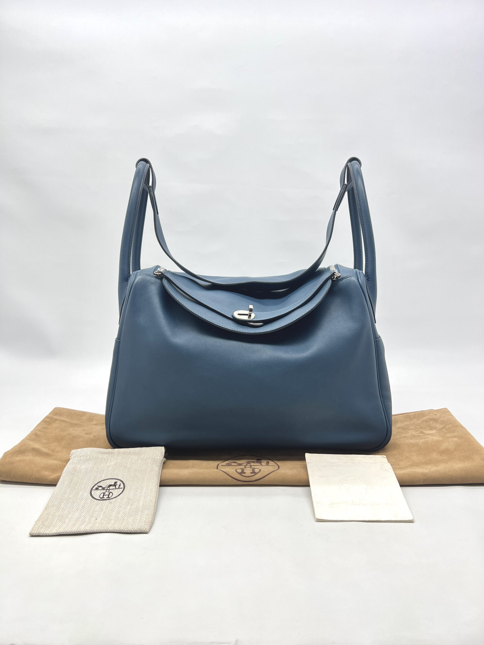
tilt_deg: -8.2
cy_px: 322
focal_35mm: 26
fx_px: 485
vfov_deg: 67.3
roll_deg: -0.3
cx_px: 242
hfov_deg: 53.1
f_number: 1.5
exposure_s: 1/111
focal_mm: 5.7
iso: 32
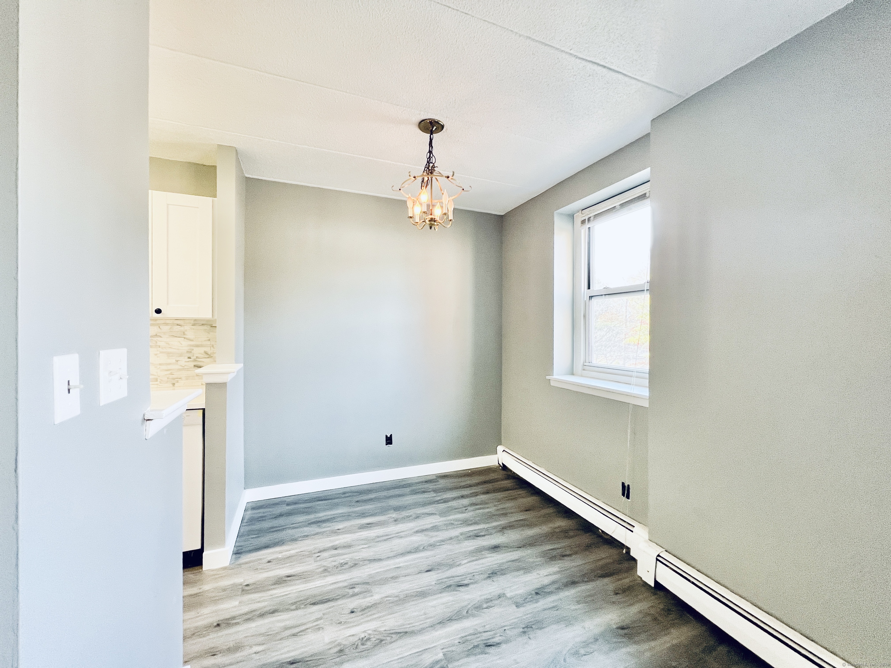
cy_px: 334
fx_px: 335
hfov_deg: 106.2
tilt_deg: -1.0
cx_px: 446
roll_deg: +0.0
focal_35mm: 13
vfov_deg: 89.9
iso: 200
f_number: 1.8
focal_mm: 1.57
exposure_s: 1/60
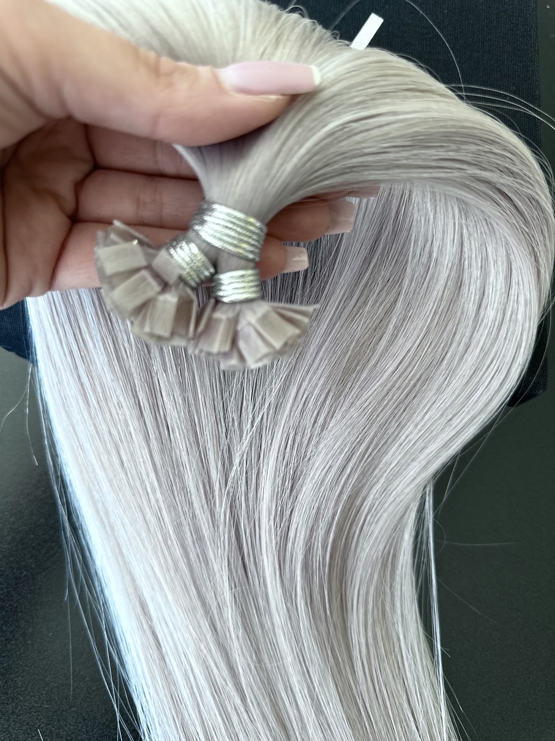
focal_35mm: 24
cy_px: 370
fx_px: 513
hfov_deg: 56.8
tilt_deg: -75.3
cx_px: 278
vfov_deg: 71.6
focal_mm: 6.86
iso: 80
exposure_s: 1/121
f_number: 1.78
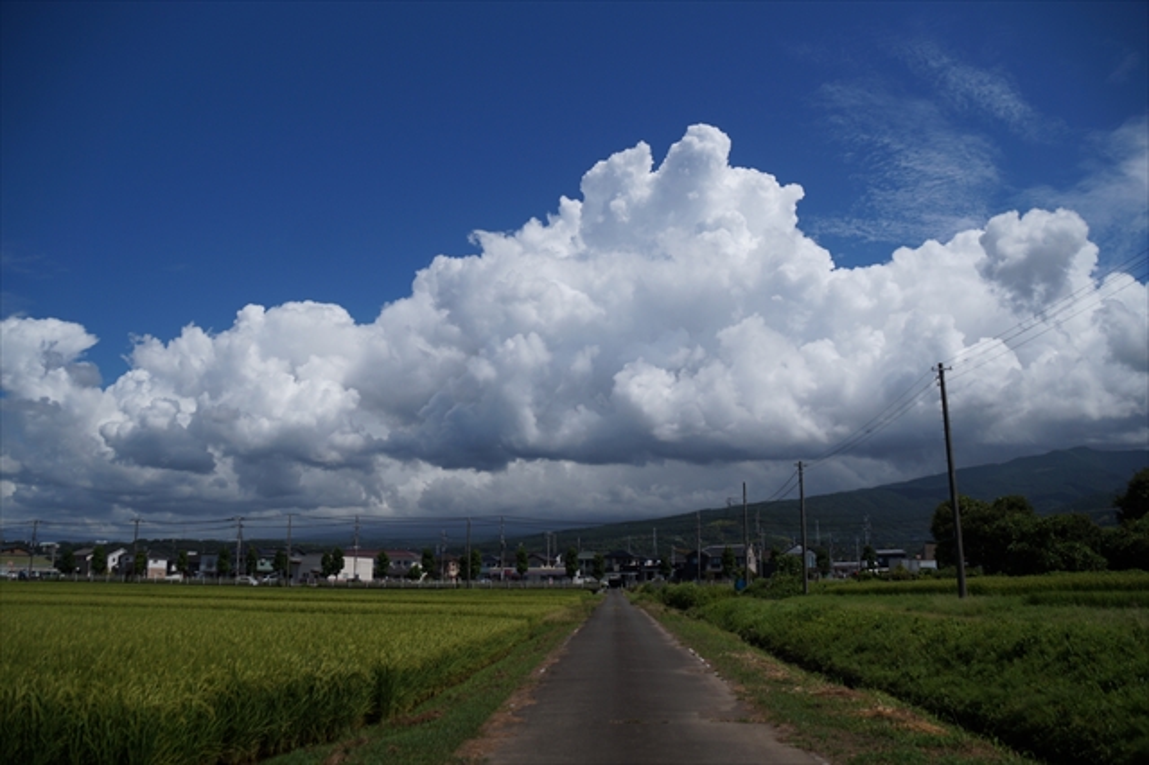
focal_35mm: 27
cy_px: 382
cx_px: 574
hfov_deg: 67.4
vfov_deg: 47.9
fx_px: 861
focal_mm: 18
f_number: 4
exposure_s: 1/4000
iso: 100
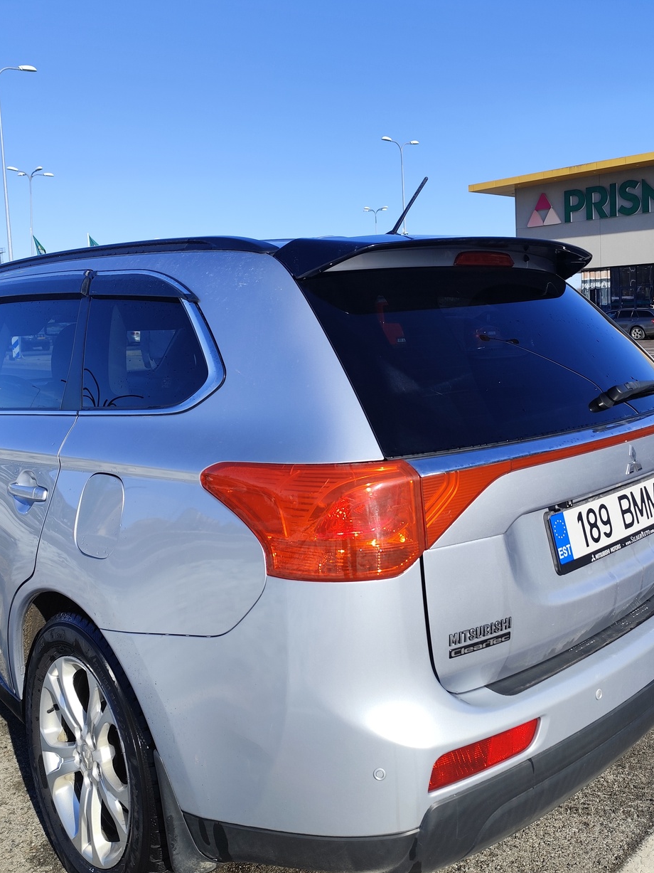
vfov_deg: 59.6
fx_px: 756
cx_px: 338
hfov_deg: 46.8
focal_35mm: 30
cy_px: 364
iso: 50
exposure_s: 1/982
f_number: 1.65
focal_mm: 6.19
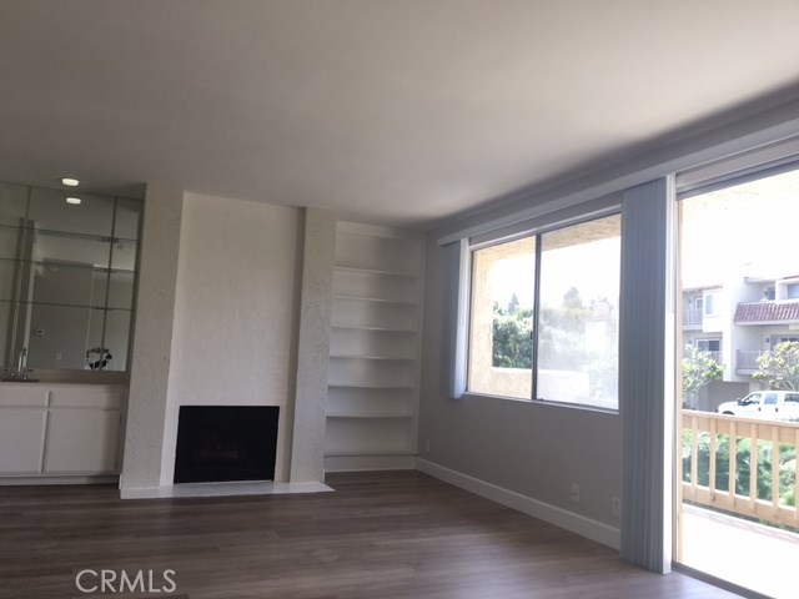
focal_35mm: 29
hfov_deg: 61.7
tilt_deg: +6.2
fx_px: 669
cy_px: 300
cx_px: 400
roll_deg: -2.9
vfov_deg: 48.2
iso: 25
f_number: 2.2
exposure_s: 1/120
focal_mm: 4.15
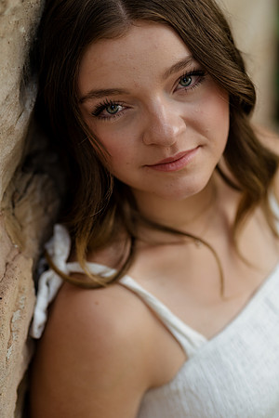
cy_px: 209
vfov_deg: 23.9
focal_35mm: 85
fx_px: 988
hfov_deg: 16.1
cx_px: 140
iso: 400
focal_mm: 85
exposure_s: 1/320
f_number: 2.5
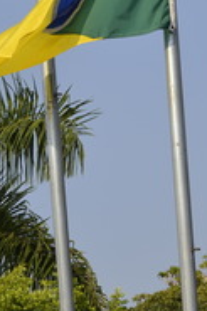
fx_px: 1737
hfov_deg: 6.8
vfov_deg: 10.2
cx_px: -30
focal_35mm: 201
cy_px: 53
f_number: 9
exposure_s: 1/320
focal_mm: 50
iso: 100
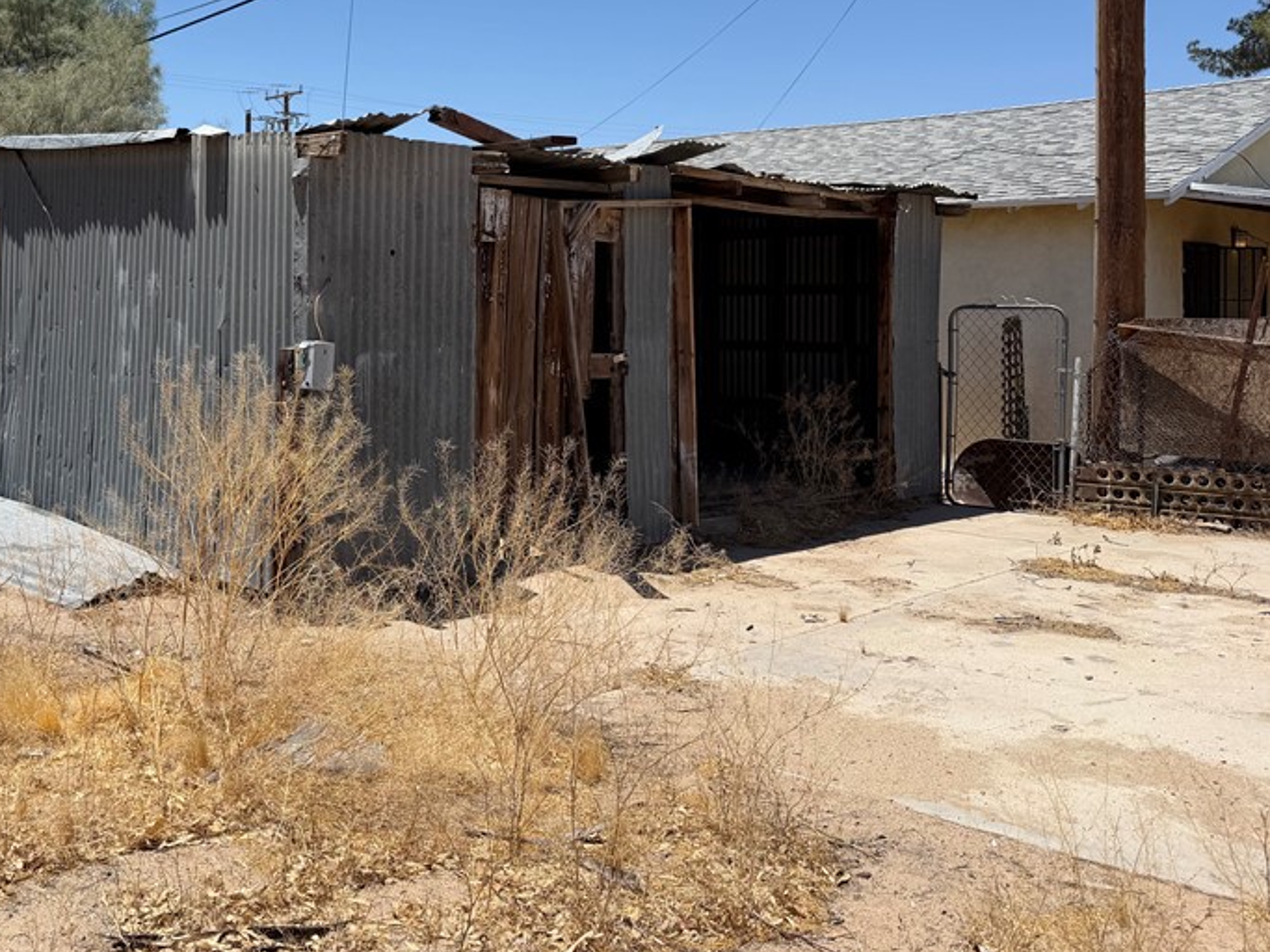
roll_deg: +0.1
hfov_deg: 49.9
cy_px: 288
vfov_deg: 39.0
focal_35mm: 36
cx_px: 364
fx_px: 1321
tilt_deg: +0.4
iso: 80
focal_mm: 6.76
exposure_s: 1/6711
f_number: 1.78
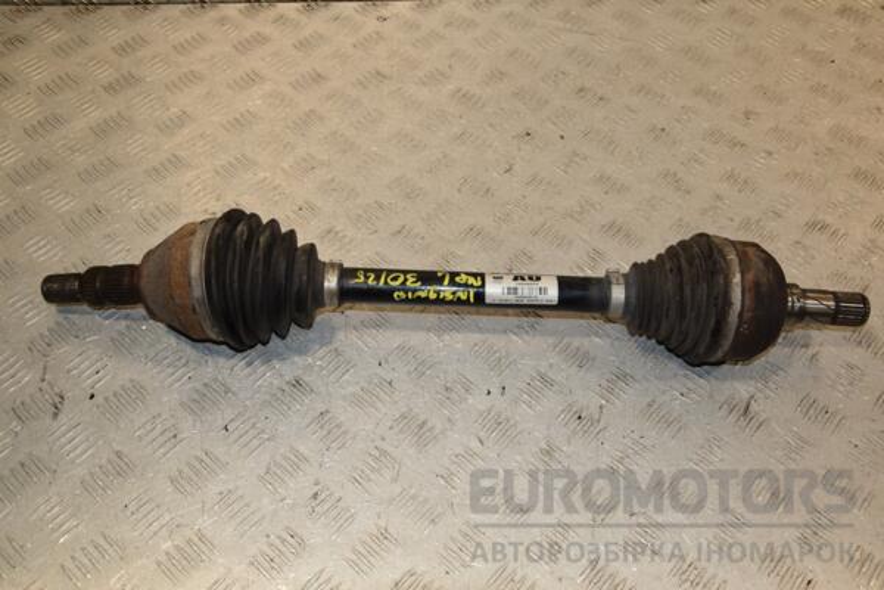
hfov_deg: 53.1
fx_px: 884
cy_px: 295
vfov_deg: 36.9
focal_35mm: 36
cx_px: 442
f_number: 8
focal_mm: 24
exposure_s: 1/200
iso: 800
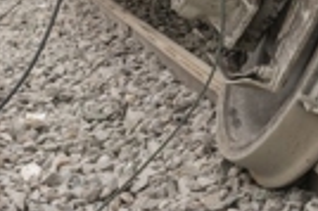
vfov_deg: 11.0
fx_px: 1050
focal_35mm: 119
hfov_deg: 16.9
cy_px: -106
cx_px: 309
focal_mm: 35
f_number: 11
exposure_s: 1/80
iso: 125
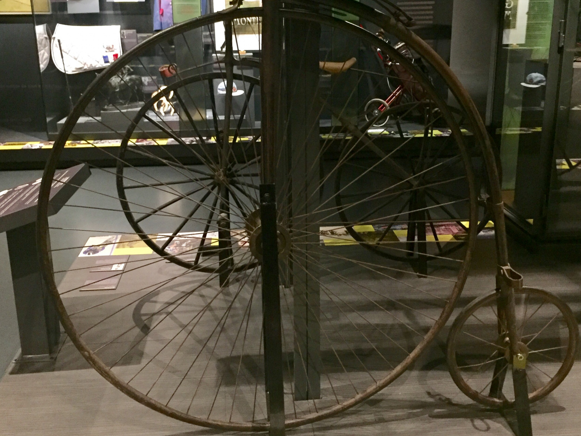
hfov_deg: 49.0
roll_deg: +0.8
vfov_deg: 37.6
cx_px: 291
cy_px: 185
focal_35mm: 38
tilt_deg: -14.5
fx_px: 638
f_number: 2.2
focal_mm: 4.15
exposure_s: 1/17
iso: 320
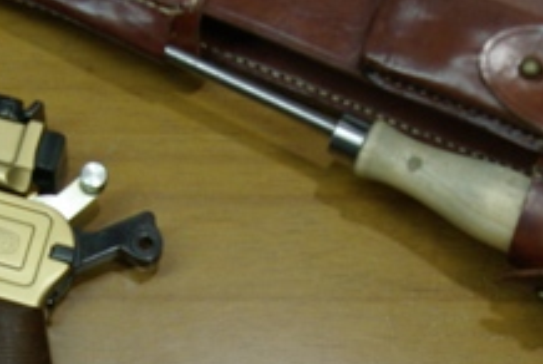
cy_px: 364
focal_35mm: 154
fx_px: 2326
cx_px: 239
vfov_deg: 8.9
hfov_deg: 13.3
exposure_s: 1/60
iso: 400
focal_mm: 28
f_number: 4
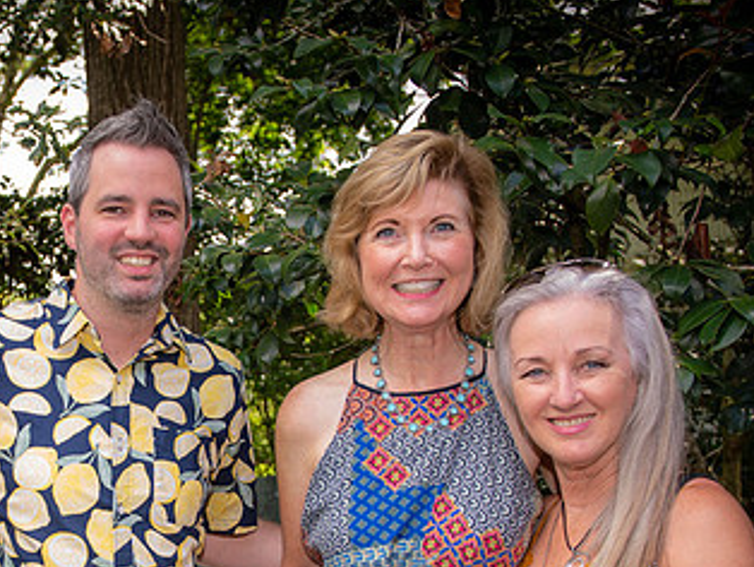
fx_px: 1243
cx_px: 98
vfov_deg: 25.0
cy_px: 491
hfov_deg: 32.3
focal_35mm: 57
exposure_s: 1/80
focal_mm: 27
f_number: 4.5
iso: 64
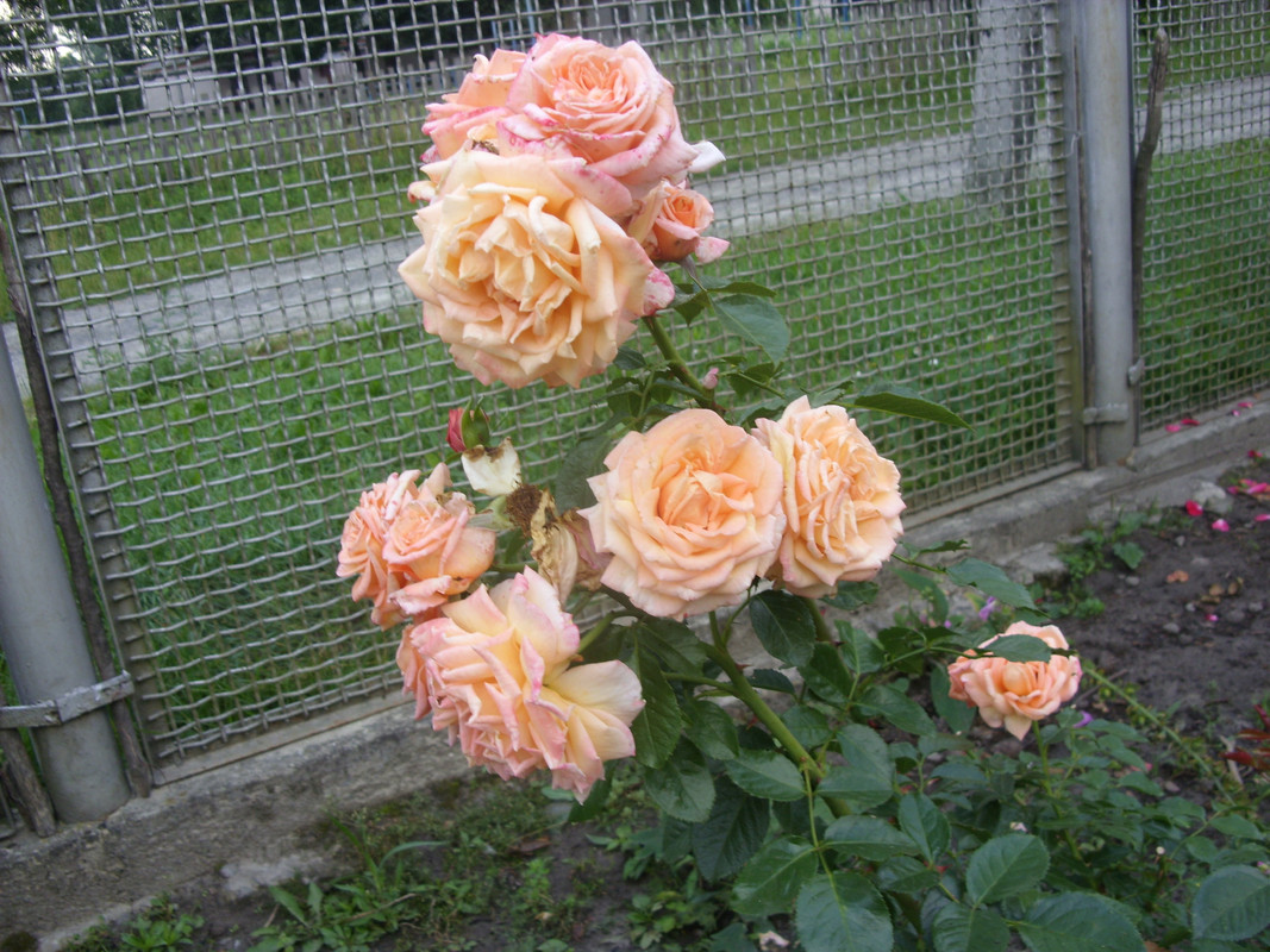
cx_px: 635
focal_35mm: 38
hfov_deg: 49.0
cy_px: 476
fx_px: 1394
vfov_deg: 37.7
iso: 50
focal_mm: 6.3
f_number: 2.8
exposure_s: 1/96
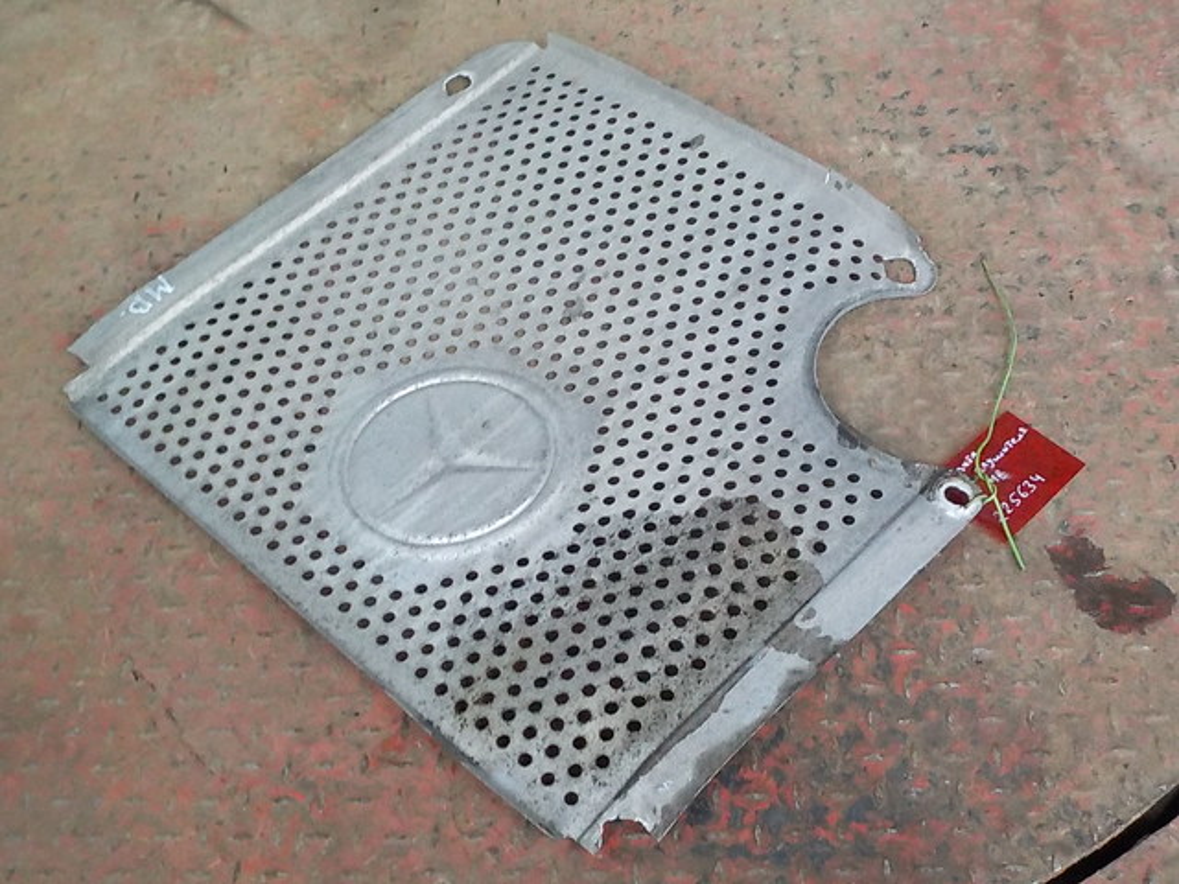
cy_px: 442
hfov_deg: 40.4
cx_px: 590
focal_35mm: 47
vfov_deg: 30.9
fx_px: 1601
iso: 800
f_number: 4.2
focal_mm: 6.4
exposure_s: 1/20
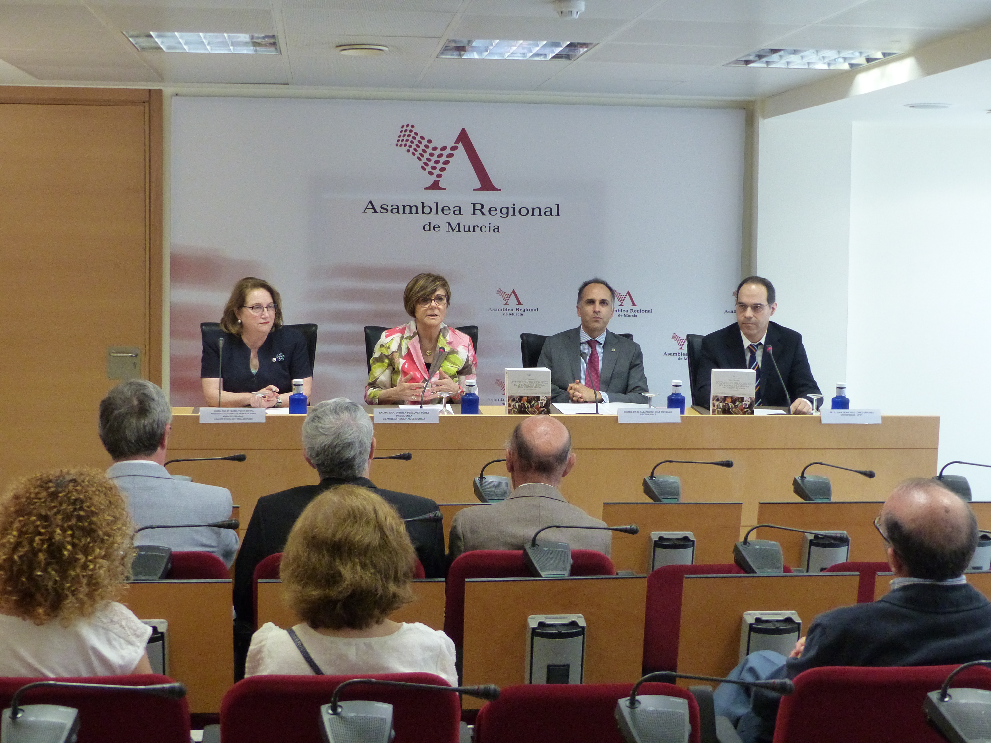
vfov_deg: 29.1
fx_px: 1431
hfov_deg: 38.2
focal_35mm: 50
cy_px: 372
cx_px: 496
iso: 640
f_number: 2.8
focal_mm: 9.1
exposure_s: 1/125
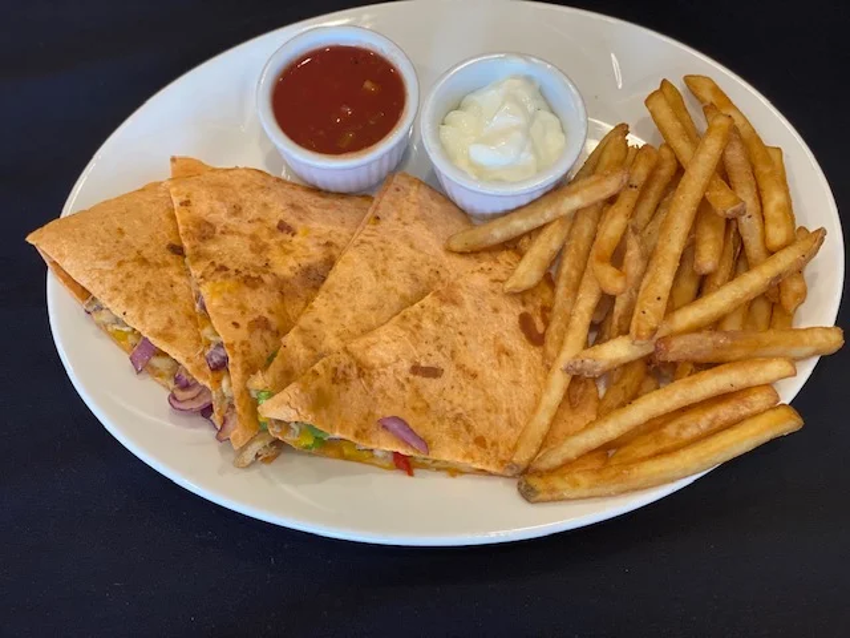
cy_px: 319
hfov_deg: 36.8
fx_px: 1277
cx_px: 425
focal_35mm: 52
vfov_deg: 28.0
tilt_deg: -63.0
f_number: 2
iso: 200
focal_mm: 6
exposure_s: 1/120
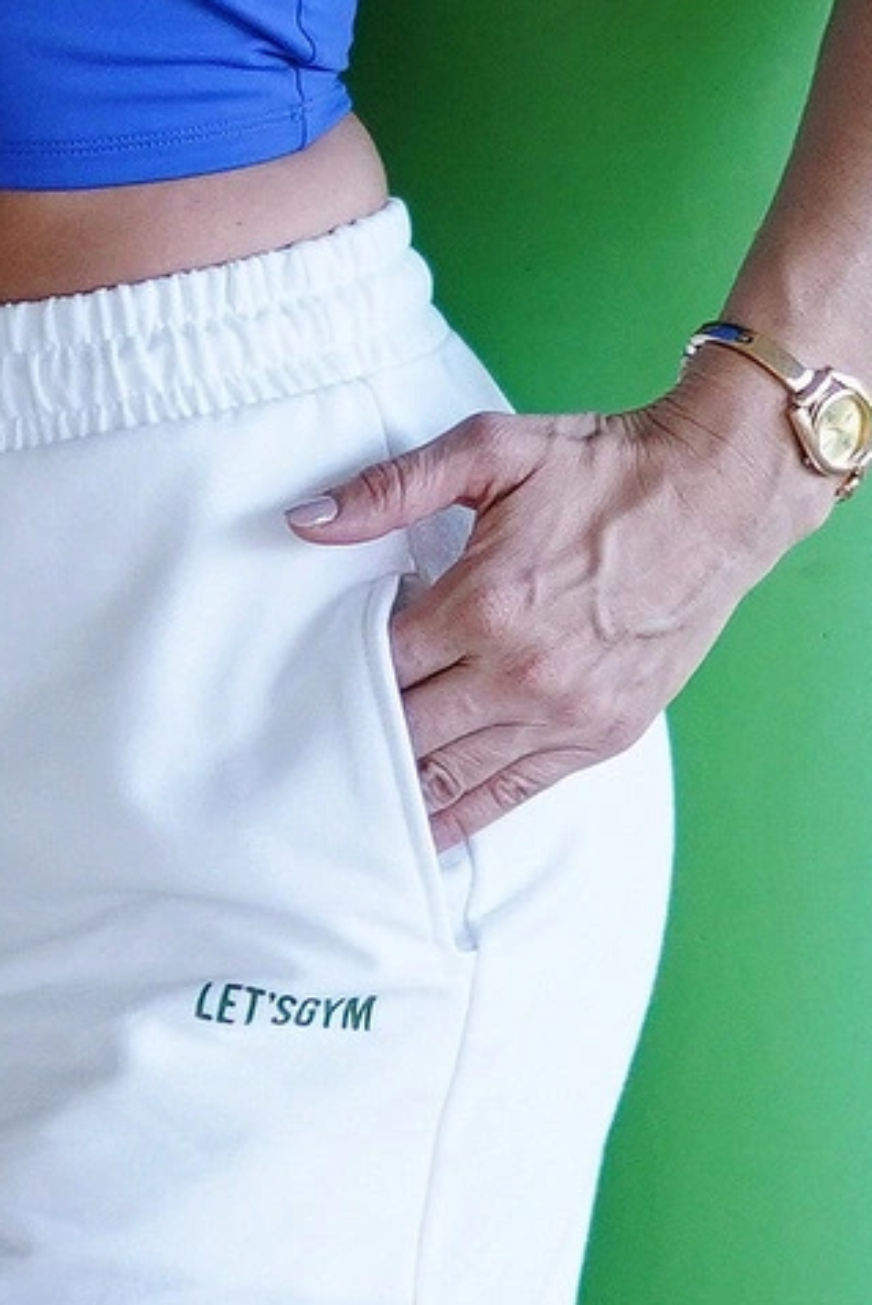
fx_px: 4752
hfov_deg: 10.5
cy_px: -293
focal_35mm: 131
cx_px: 206
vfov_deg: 15.1
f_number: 1.4
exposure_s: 1/1250
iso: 800
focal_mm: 35
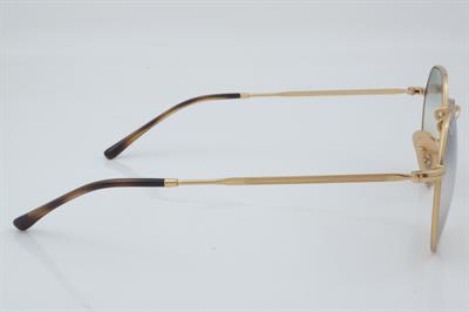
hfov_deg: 29.9
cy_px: 156
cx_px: 234
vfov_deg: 20.1
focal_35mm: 68
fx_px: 879
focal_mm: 45
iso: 100
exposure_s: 1/4
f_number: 29
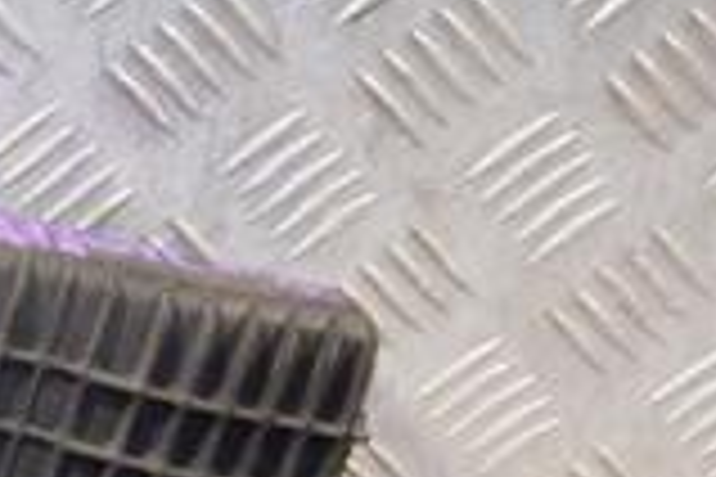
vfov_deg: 8.4
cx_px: -504
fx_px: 3142
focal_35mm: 158
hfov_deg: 12.1
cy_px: 801
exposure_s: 1/160
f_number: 5
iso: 800
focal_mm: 28
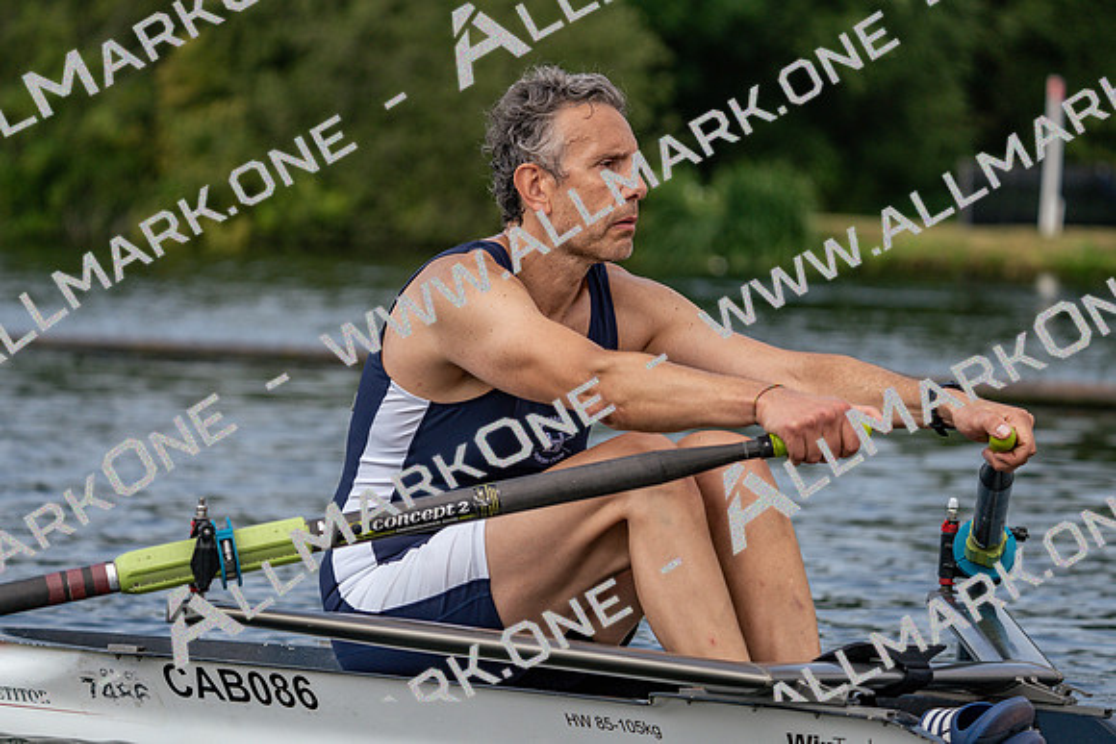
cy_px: 372
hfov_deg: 10.3
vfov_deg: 6.9
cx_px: 558
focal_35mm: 200
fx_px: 6201
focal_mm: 200
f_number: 5.6
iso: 400
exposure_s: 1/1600
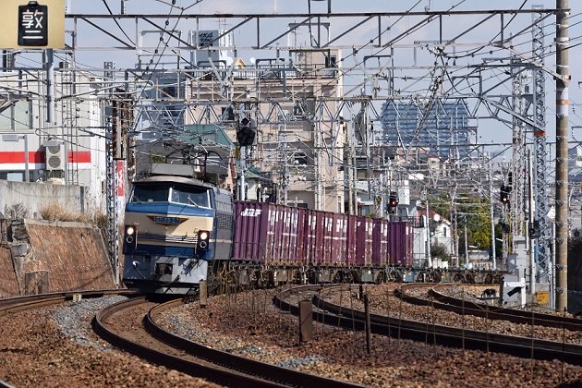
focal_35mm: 300
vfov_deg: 4.6
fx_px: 4850
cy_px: 194
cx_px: 291
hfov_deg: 6.9
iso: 500
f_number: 11
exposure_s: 1/1000
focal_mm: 300
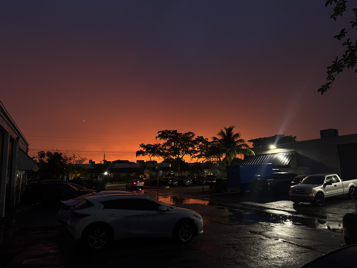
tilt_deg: +7.9
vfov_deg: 54.9
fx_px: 258
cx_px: 178
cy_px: 134
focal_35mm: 25
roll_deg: +0.8
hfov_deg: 69.4
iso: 200
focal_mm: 6.76
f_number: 1.78
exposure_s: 1/70
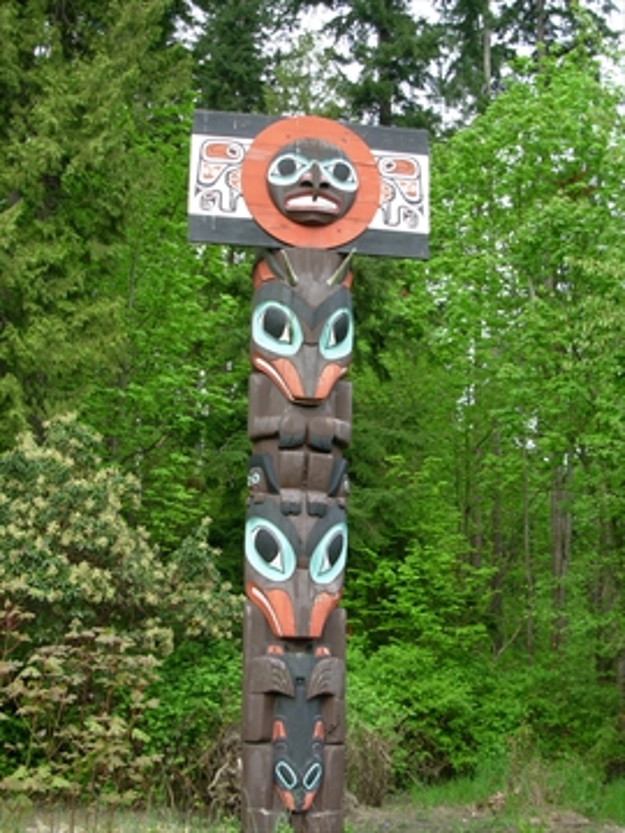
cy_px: 416
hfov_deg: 28.0
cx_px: 312
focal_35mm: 52
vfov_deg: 36.8
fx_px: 1252
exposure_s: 1/102
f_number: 3.2
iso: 50
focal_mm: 8.5
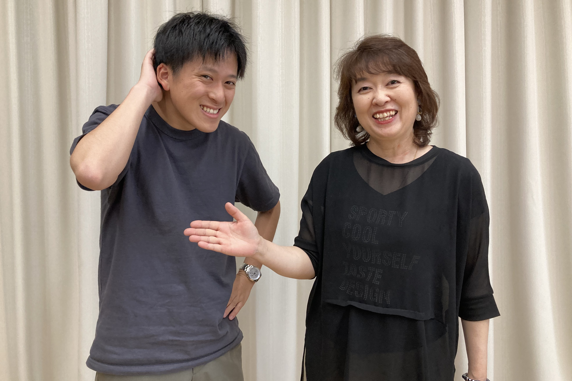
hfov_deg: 61.9
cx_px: 285
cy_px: 169
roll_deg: +1.1
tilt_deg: -3.5
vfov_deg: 43.5
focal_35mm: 30
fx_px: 477
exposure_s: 1/60
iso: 160
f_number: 1.8
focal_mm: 3.99
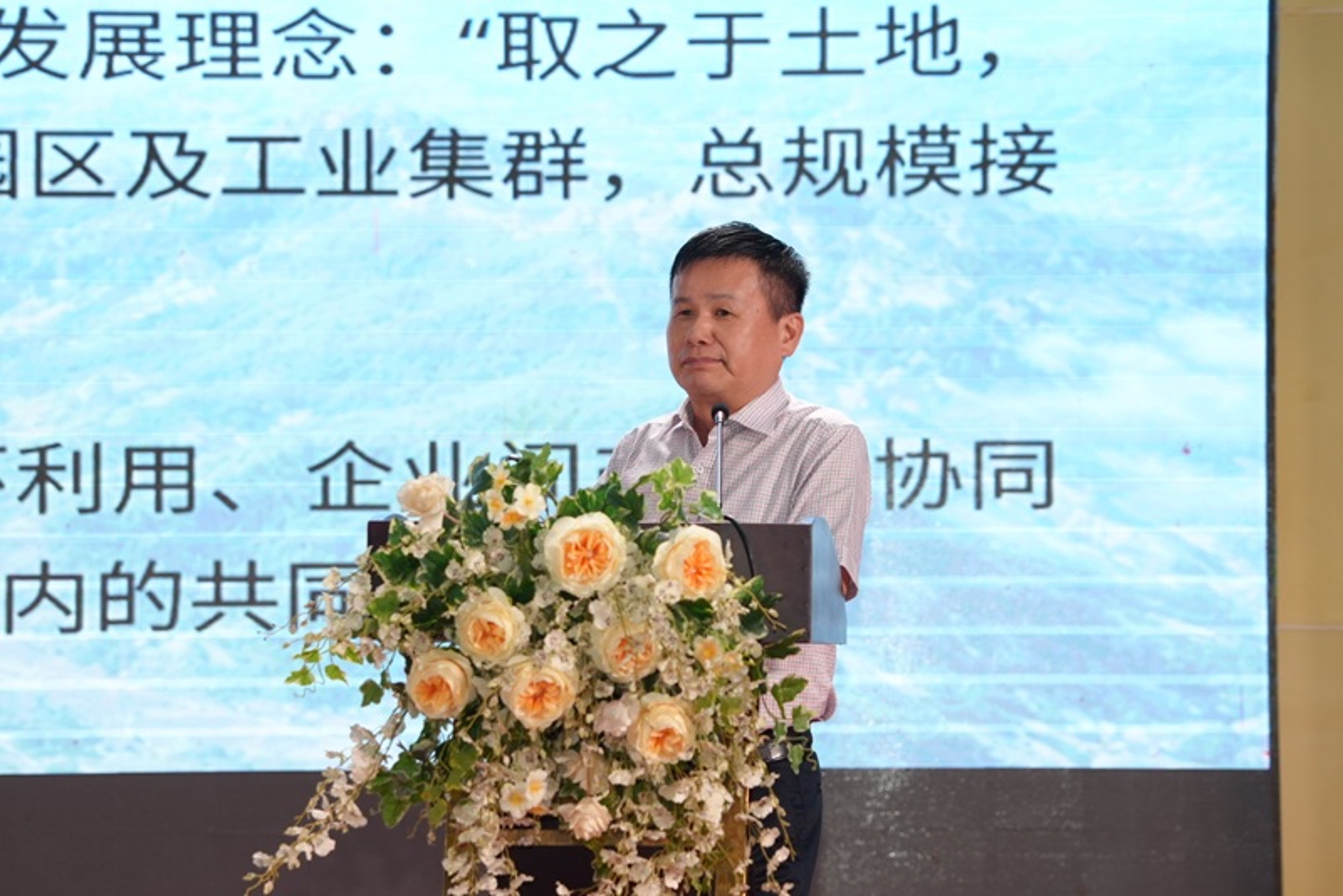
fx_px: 5859
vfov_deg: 8.7
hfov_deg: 13.1
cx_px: 672
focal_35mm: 157
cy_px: 448
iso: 400
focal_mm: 105
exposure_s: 1/160
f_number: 4
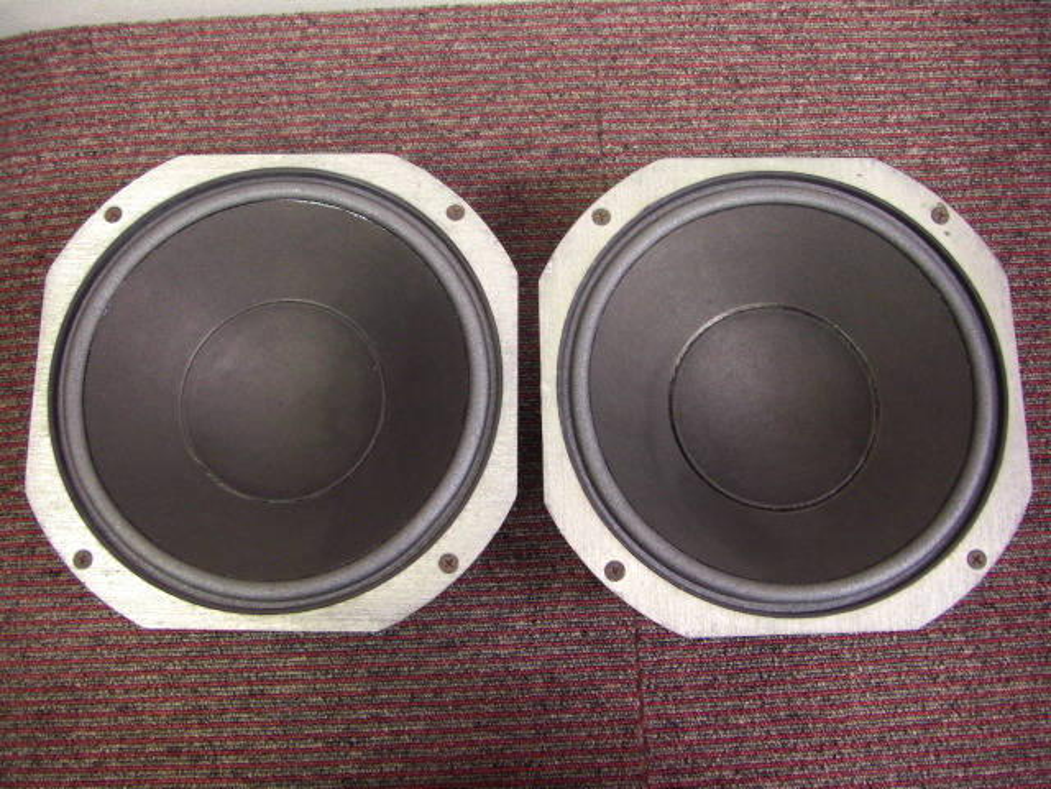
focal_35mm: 38
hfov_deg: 49.0
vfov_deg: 37.7
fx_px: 1154
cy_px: 394
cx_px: 526
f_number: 3.4
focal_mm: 6.3
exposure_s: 1/10
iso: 200
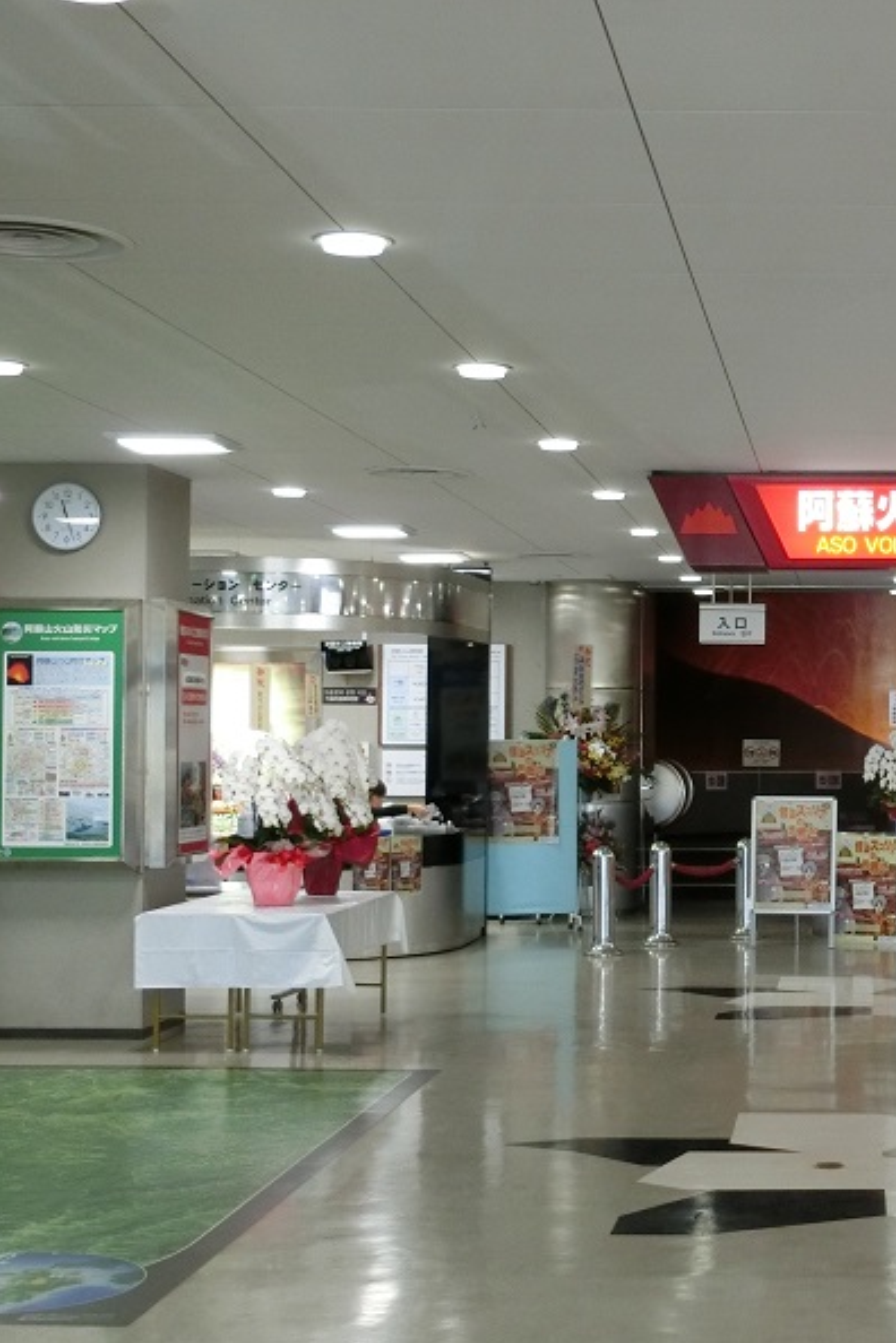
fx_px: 2352
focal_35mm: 63
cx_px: 867
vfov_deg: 31.9
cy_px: 674
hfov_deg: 20.9
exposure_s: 1/50
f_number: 4.4
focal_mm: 8
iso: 400
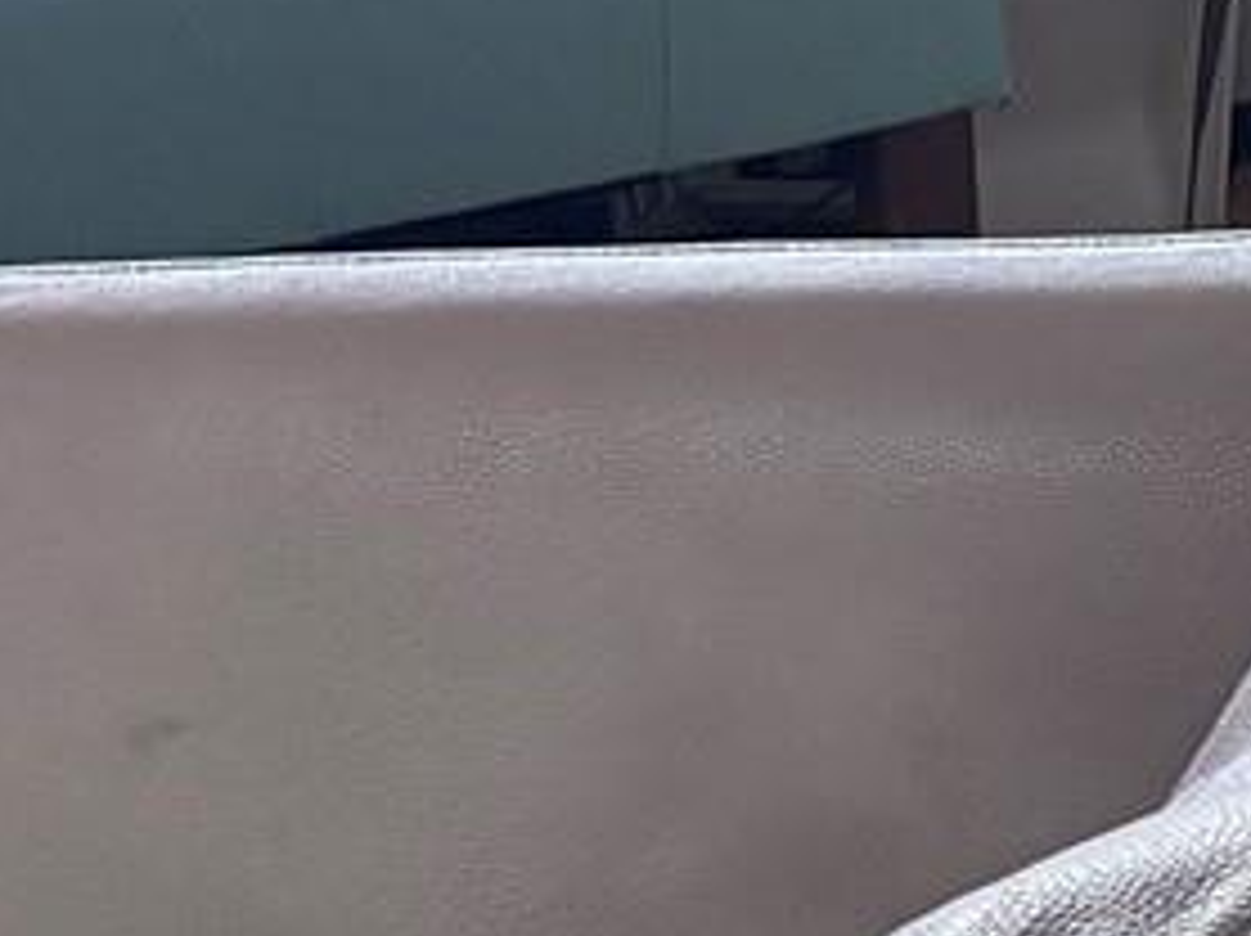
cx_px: 3807
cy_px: -1544
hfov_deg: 9.0
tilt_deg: -4.8
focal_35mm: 177
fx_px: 6391
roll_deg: +1.1
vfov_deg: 7.6
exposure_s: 1/121
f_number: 1.78
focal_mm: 6.76
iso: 160
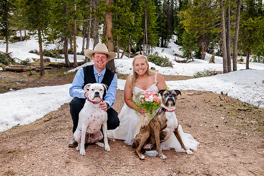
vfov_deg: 36.8
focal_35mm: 36
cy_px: 82
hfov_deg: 53.2
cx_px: 132
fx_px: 264
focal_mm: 31
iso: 400
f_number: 6.3
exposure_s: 1/200
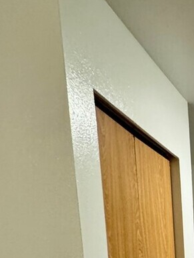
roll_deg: +0.7
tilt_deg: -8.6
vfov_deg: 28.7
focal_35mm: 52
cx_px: 344
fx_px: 388
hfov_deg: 20.4
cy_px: 350
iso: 250
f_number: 2.2
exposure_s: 1/60
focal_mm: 2.22
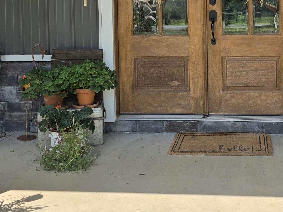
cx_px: 199
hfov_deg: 36.3
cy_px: 15
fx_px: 425
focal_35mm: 52
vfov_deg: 26.9
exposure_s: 1/3067
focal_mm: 6.3
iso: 80
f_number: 1.7
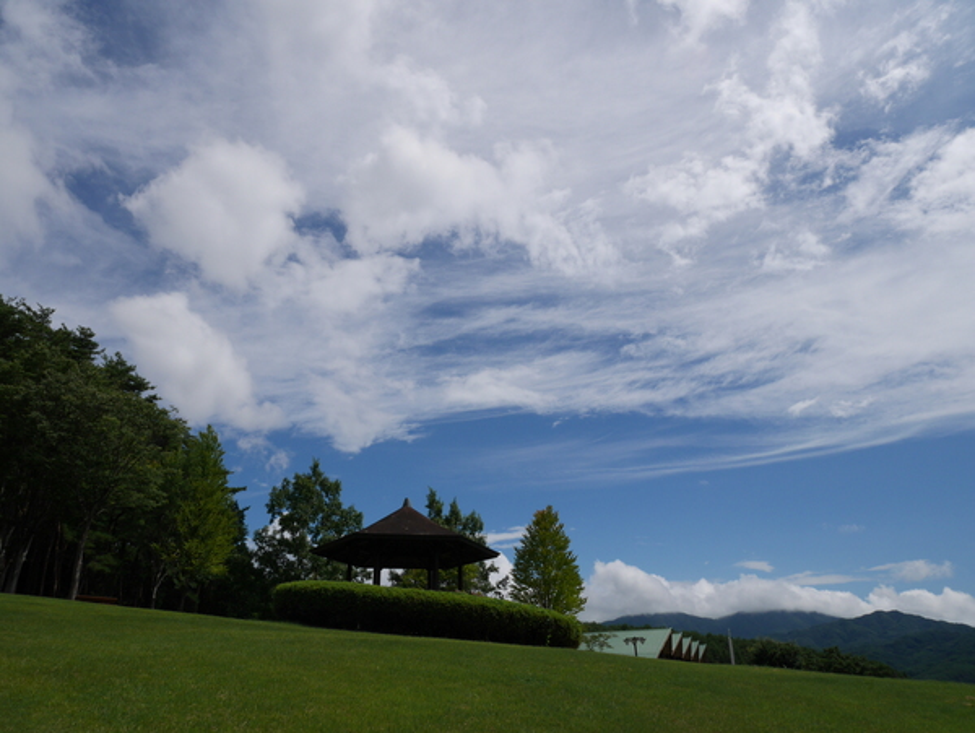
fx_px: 677
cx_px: 488
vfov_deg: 56.9
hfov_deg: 71.6
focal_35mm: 24
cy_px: 366
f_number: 11
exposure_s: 1/640
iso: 200
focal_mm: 12
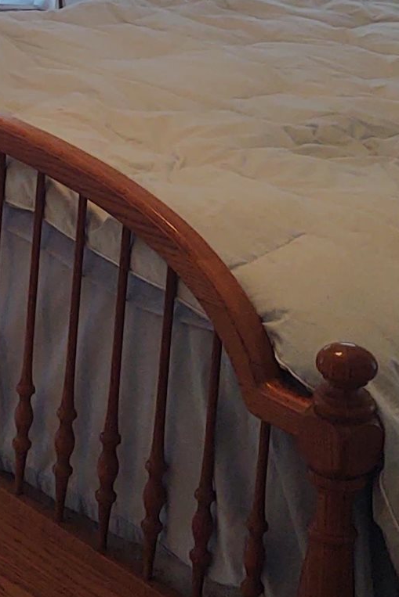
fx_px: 1878
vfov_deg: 17.3
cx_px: -59
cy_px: -100
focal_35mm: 113
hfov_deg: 11.9
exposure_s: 1/60
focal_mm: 4.75
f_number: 1.7
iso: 109
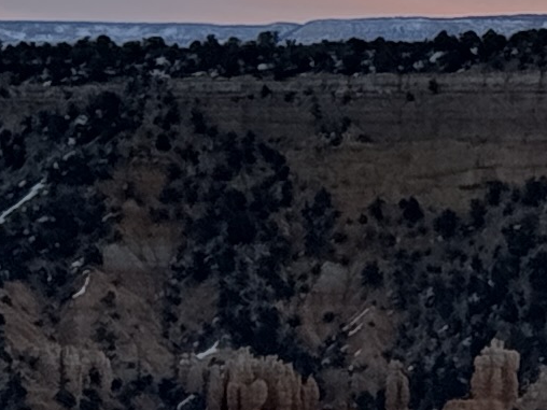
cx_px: 2158
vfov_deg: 3.9
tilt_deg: +1.8
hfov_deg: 4.7
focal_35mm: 381
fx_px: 6021
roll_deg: -0.1
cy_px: -117
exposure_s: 1/171
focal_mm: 6.86
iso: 80
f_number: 1.78
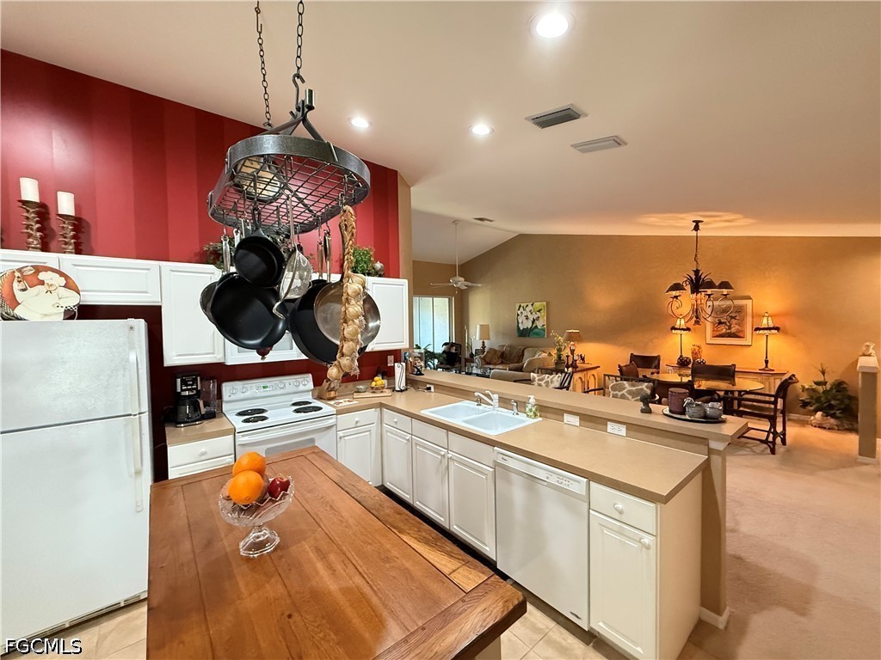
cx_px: 440
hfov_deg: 102.1
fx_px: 356
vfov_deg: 85.7
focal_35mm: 14
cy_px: 330
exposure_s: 1/60
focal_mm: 2.22
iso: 640
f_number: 2.2
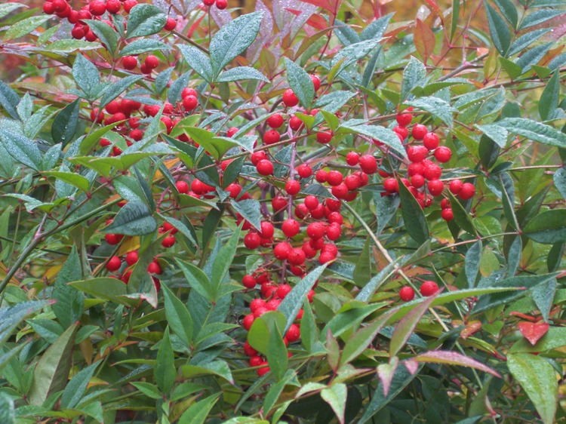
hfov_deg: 17.3
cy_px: 212
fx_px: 1863
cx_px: 283
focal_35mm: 114
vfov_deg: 13.0
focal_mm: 24
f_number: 4.8
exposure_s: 1/90
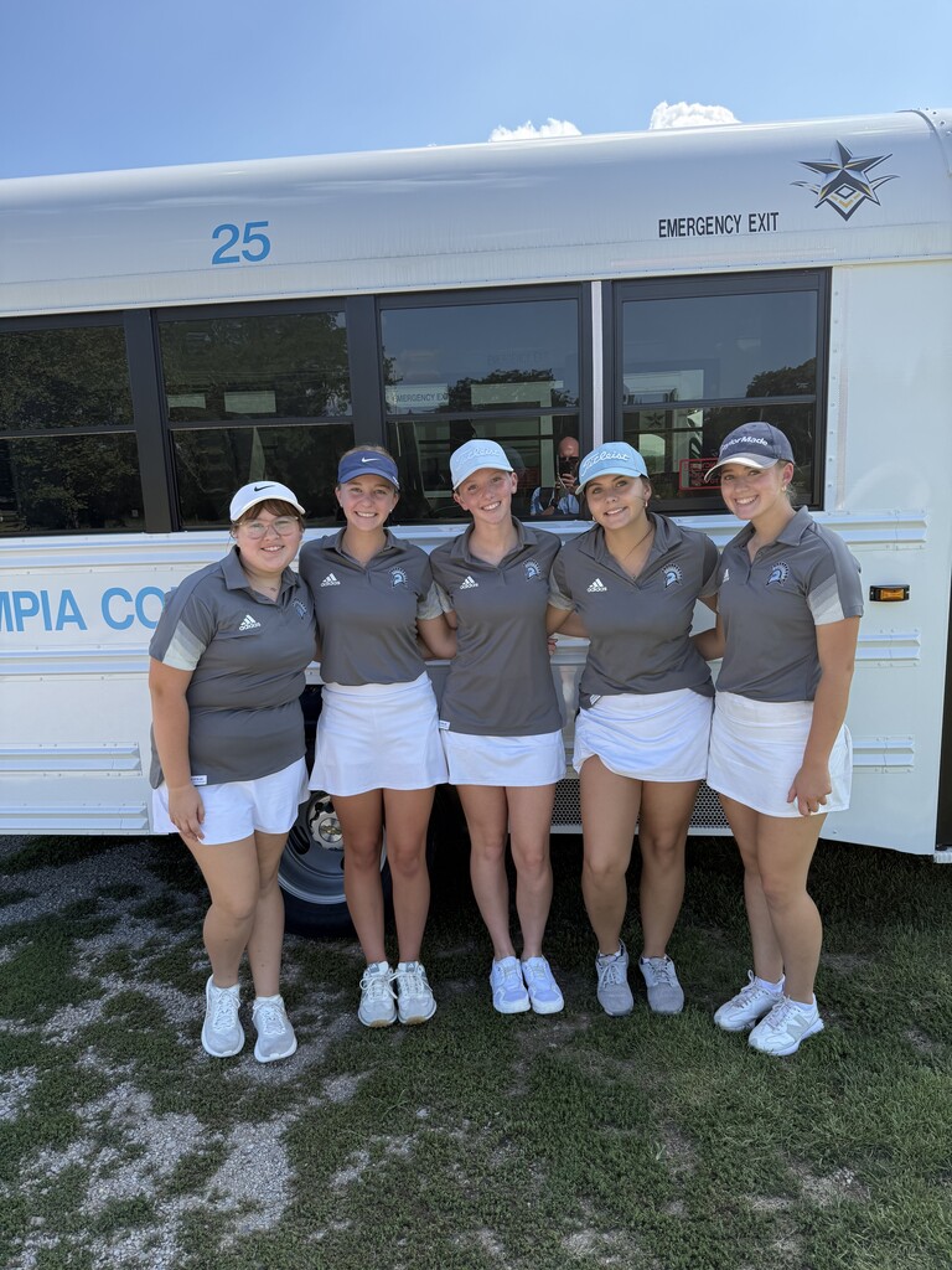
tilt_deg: -11.0
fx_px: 880
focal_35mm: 24
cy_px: 635
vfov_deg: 71.6
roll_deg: +3.1
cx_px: 476
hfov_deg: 56.8
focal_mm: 6.76
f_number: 1.78
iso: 100
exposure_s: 1/1812
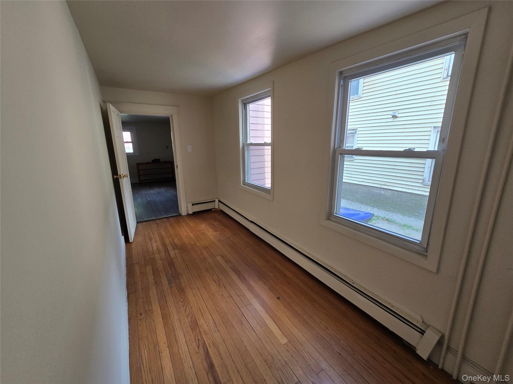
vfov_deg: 89.9
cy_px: 192
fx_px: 193
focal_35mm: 13
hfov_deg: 106.2
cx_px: 256
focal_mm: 2.2
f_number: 2.2
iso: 80
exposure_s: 1/60
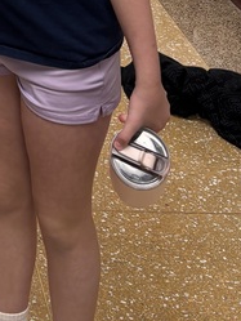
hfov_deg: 12.7
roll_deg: +0.1
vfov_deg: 15.2
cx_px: -186
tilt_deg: -5.7
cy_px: -304
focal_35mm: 107
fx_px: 992
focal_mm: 5.96
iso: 80
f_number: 1.6
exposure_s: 1/66
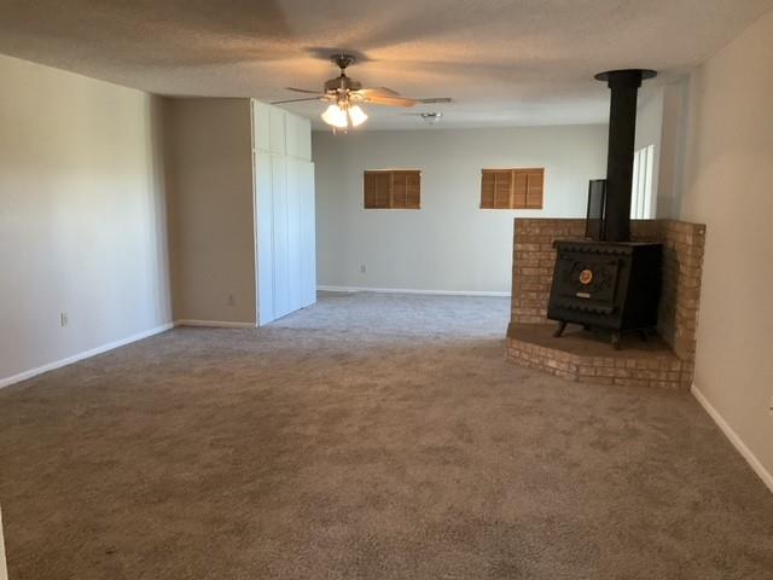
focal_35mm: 29
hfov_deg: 61.7
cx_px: 386
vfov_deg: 48.2
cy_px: 290
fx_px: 648
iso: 250
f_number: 1.8
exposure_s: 1/60
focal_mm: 3
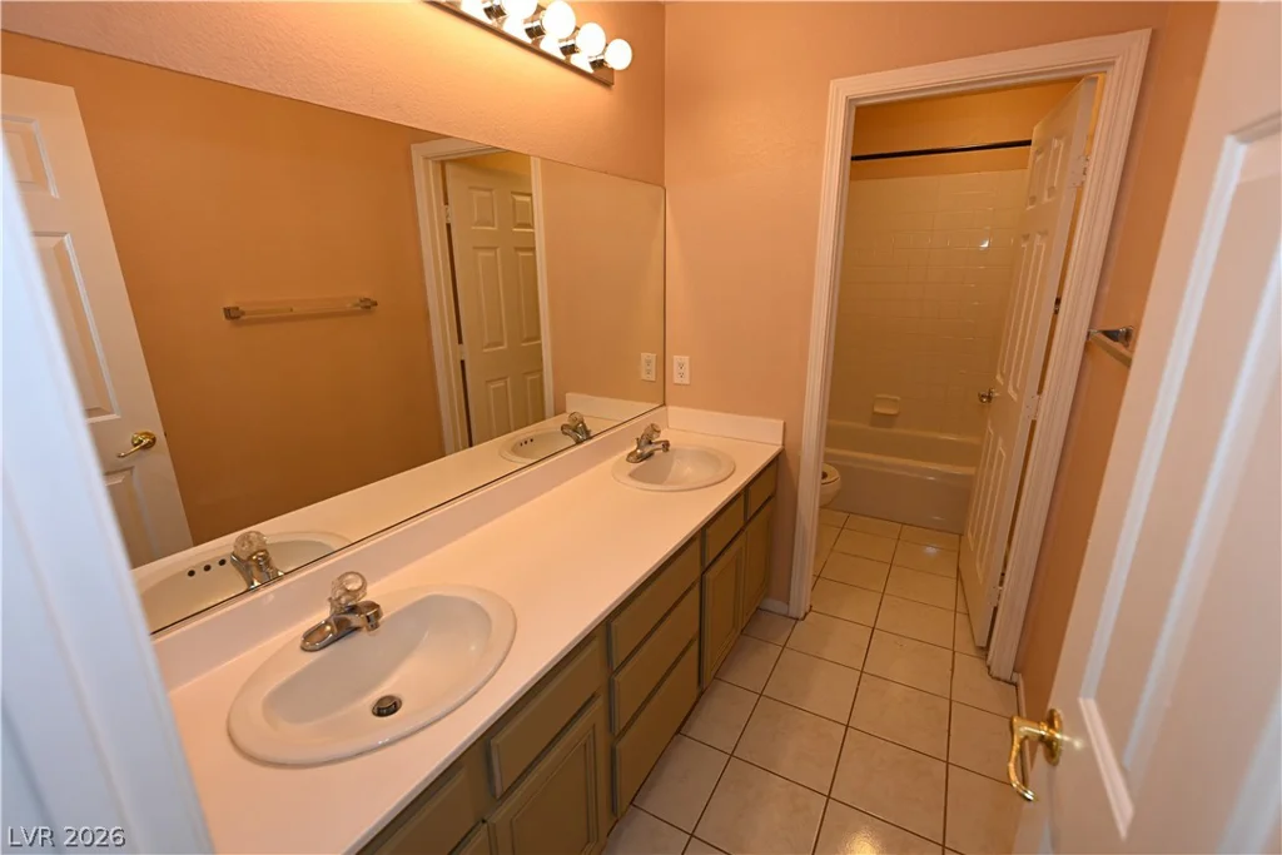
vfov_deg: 73.8
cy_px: 428
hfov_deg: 96.7
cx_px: 641
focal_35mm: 16
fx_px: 570
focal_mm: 16
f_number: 4.5
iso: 200
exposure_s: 1/80
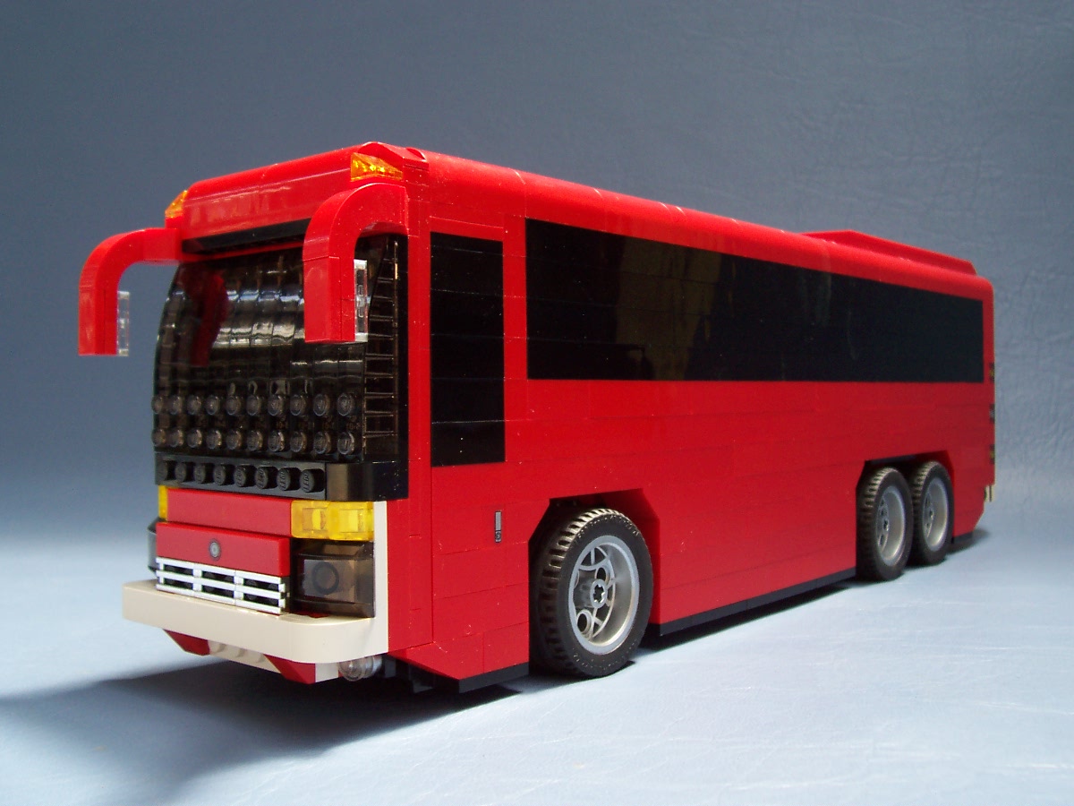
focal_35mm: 37
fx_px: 1148
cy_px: 403
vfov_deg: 38.7
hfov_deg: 50.1
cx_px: 537
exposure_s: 1/60
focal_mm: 5.6
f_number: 2.8
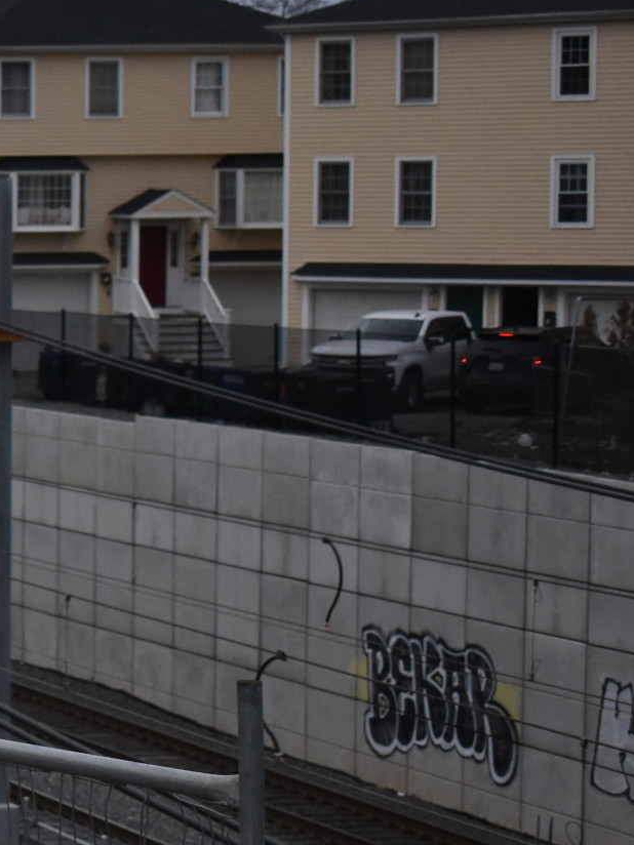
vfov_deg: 13.4
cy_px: 492
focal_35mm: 147
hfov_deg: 9.1
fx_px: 3590
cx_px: -877
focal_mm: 28
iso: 800
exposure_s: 1/4000
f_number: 4.2
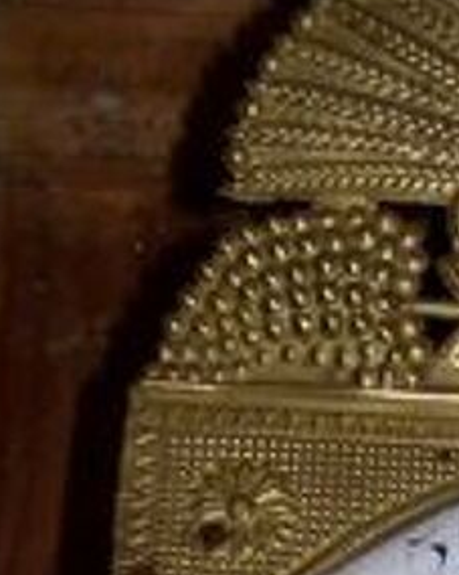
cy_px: 1181
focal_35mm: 165
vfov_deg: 10.6
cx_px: 536
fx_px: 2803
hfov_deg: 9.3
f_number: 2.8
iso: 200
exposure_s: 1/30
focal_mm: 5.85
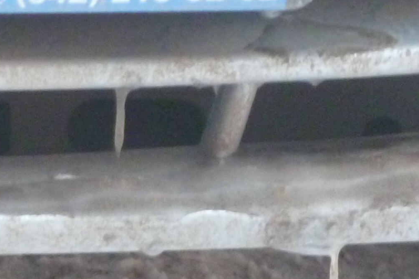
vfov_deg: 5.8
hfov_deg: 8.5
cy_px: 143
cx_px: -284
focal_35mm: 236
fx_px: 2747
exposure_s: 1/13
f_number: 3.8
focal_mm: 9.5
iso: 400
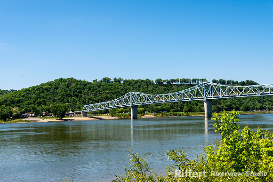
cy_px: 91
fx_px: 364
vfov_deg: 28.1
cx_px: 136
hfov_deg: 41.1
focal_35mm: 48
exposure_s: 1/200
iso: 100
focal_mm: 48
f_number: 10
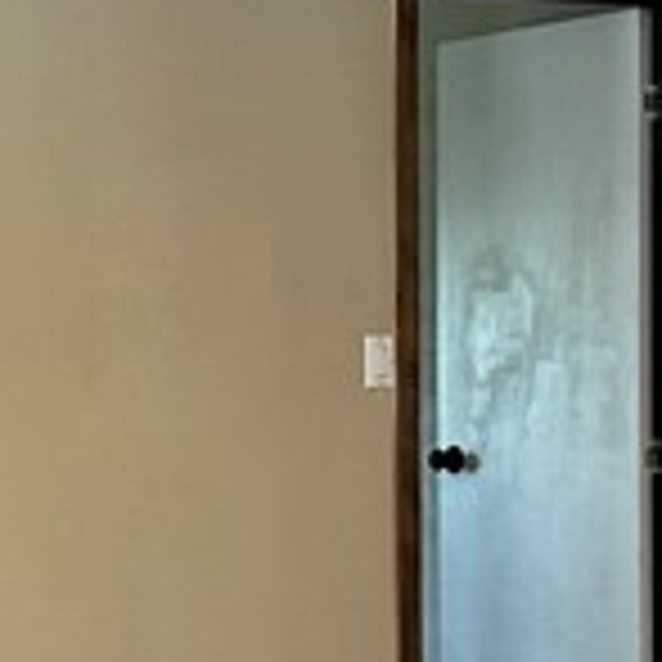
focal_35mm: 160
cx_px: -667
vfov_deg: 10.9
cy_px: 437
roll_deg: +0.4
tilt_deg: -1.6
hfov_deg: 10.1
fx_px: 3462
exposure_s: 1/60
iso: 80
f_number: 1.5
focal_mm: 5.7
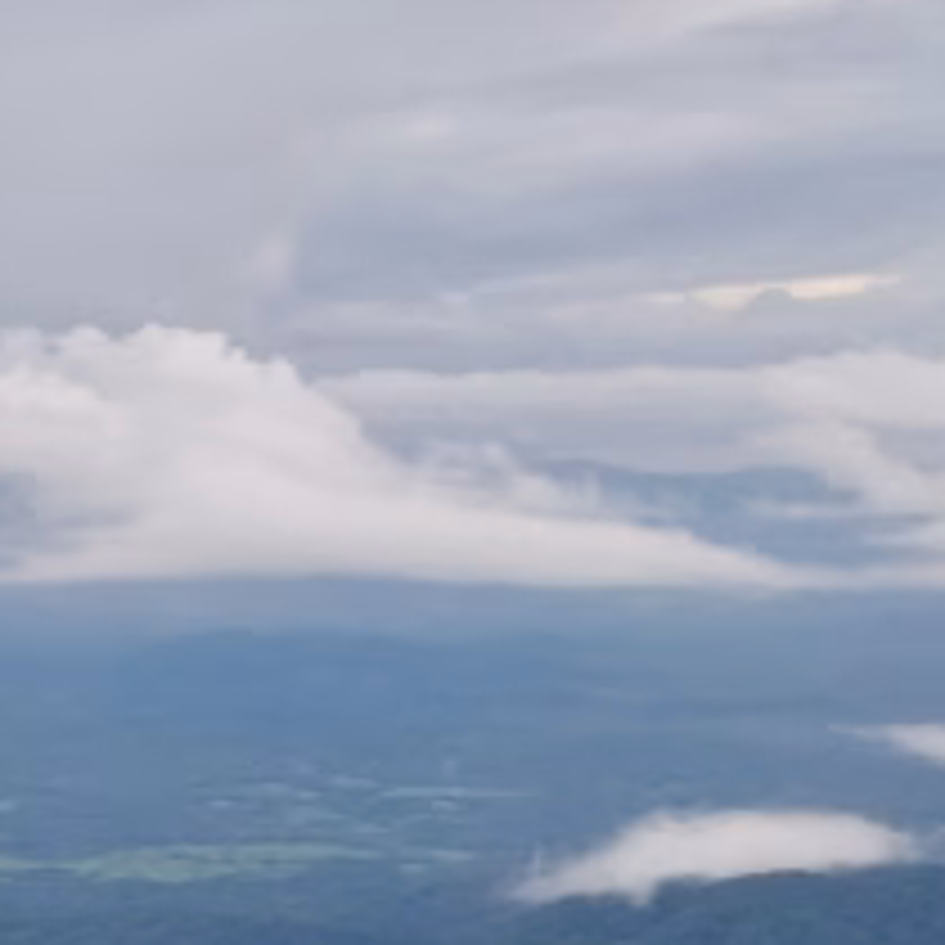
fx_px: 3459
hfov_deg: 13.9
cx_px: -756
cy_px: 976
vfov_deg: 15.2
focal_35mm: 112
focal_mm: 4
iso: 20
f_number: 1.8
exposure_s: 1/50
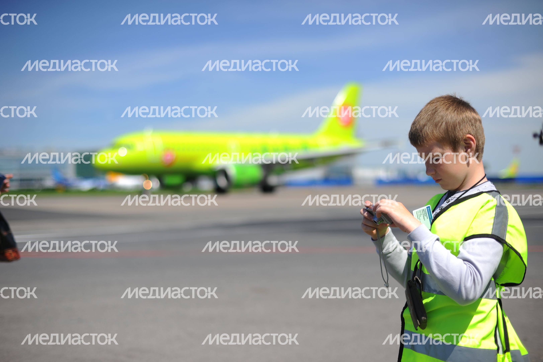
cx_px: 272
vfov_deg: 27.0
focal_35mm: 50
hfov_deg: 39.6
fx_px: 754
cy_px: 181
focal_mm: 50
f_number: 2.5
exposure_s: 1/6400
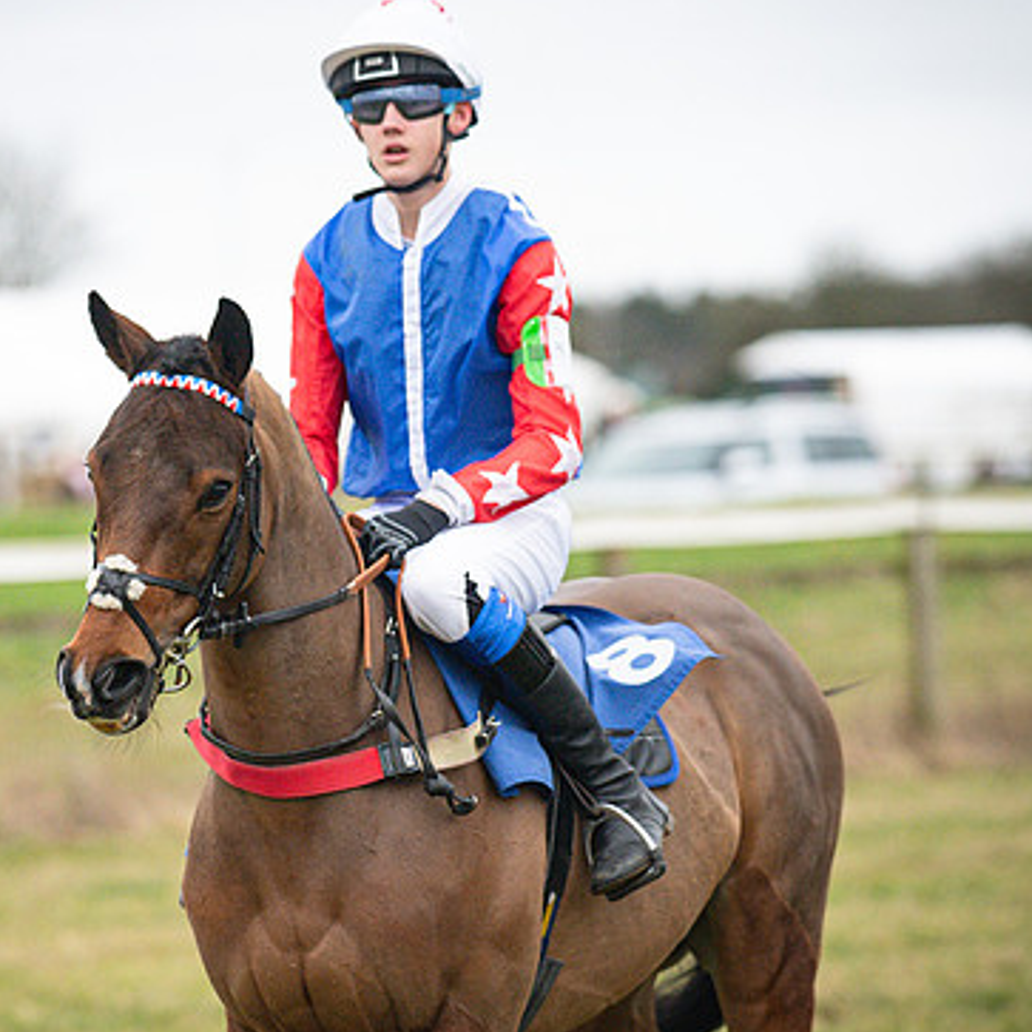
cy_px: 563
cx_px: 294
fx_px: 10760
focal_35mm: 319
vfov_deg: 5.5
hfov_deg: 5.5
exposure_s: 1/1150
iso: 640
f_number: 2.2
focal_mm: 135
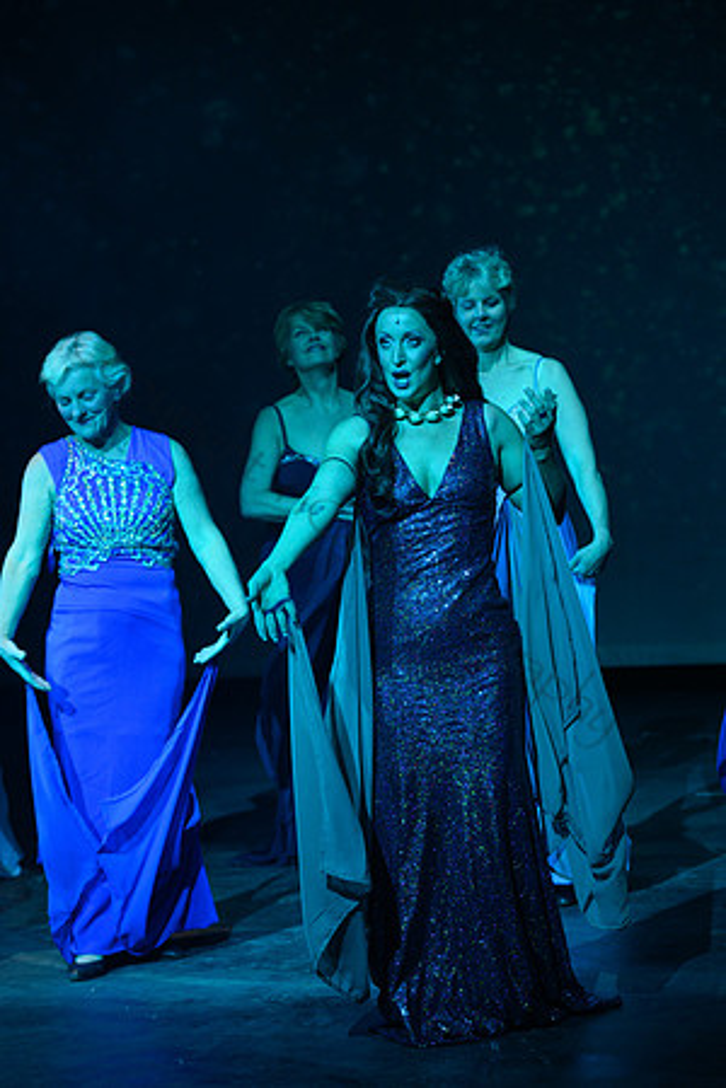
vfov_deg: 20.4
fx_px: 3025
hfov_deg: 13.7
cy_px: 544
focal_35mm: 100
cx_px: 363
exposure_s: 1/160
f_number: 3.5
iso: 1250
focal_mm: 100
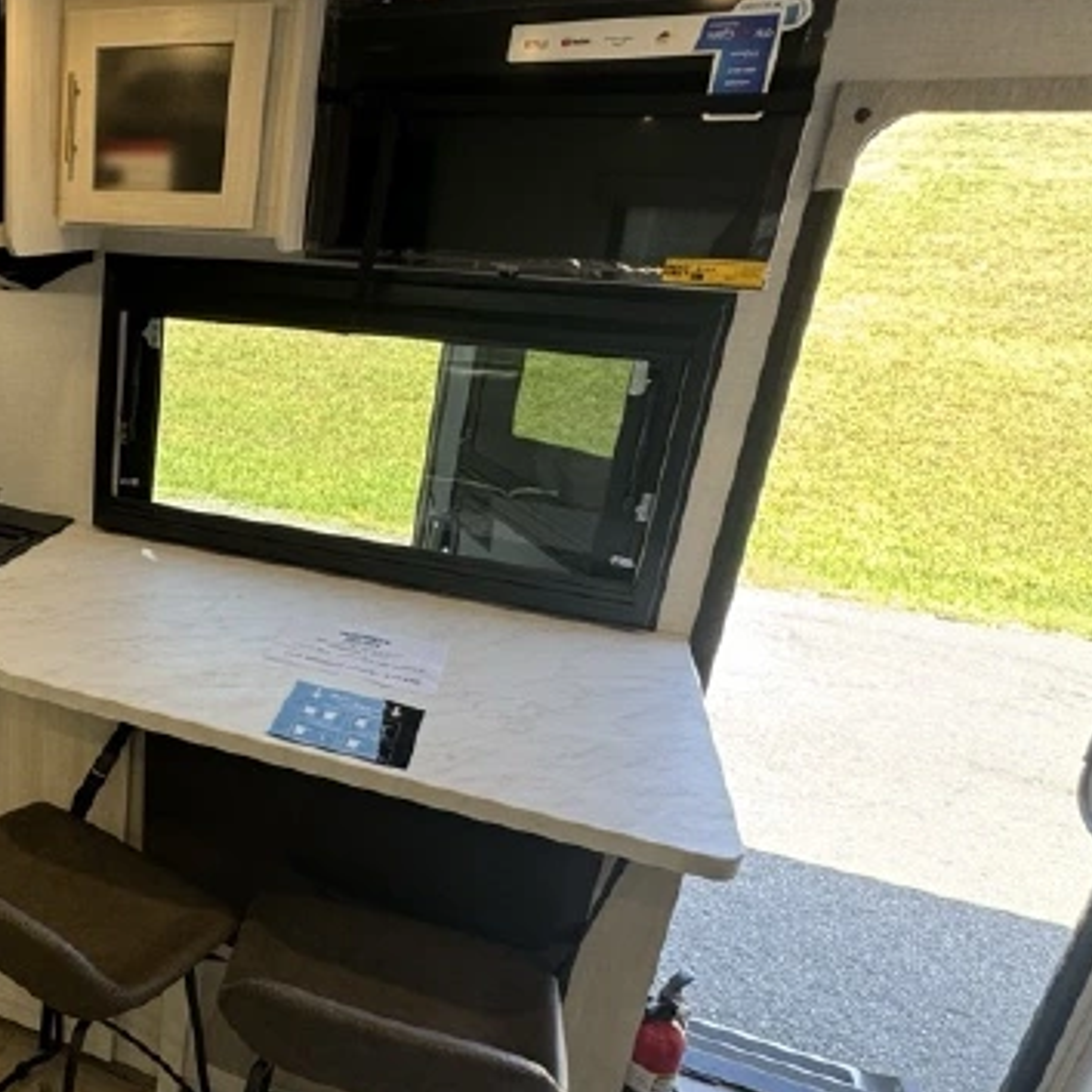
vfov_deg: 57.3
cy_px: 540
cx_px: 68
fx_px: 999
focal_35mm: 28
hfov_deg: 49.6
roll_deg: -1.7
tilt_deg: -19.1
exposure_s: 1/99
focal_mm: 2.22
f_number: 2.2
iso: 100
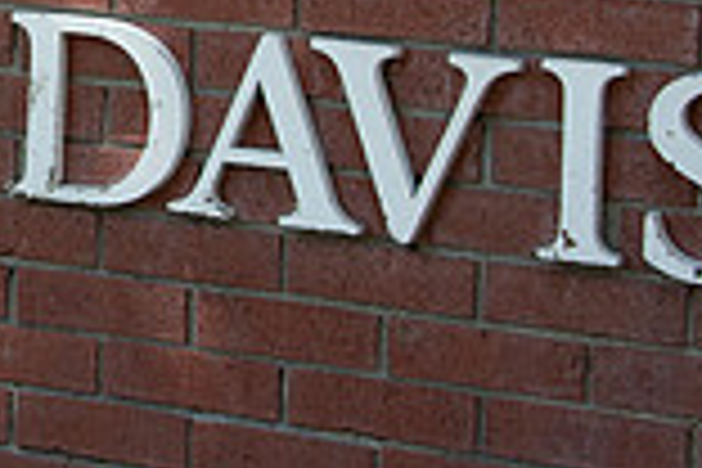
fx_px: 3627
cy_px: -160
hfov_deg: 10.7
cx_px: -338
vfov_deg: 7.3
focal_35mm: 186
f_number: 5.6
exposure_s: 1/400
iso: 640
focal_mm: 50
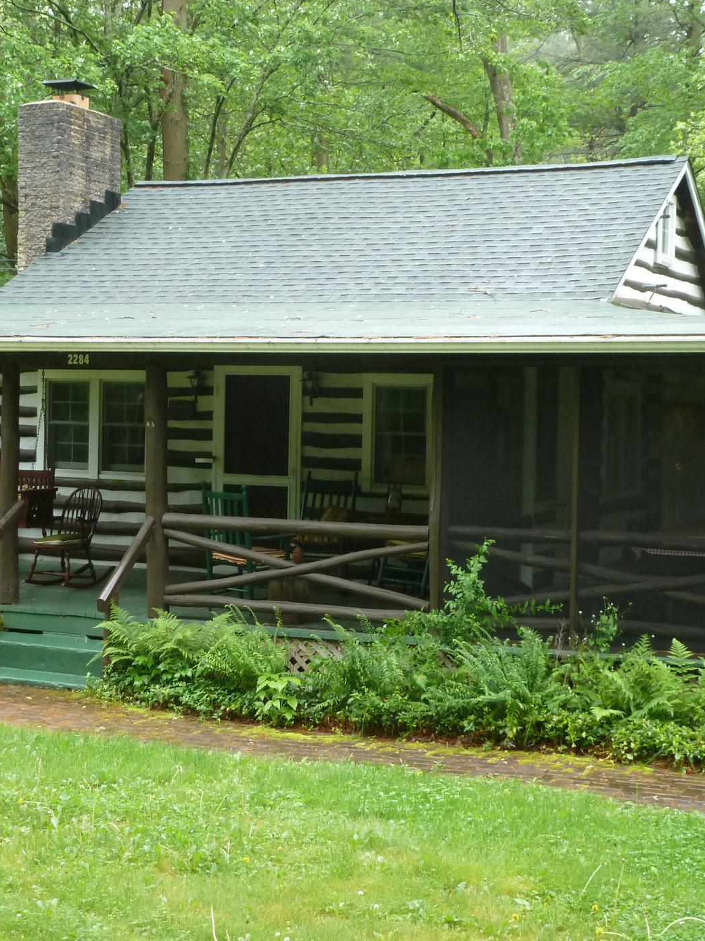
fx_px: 1521
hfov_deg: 26.1
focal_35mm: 56
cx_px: 329
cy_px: 443
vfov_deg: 34.3
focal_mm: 6.8
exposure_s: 1/60
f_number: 3.8
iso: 160
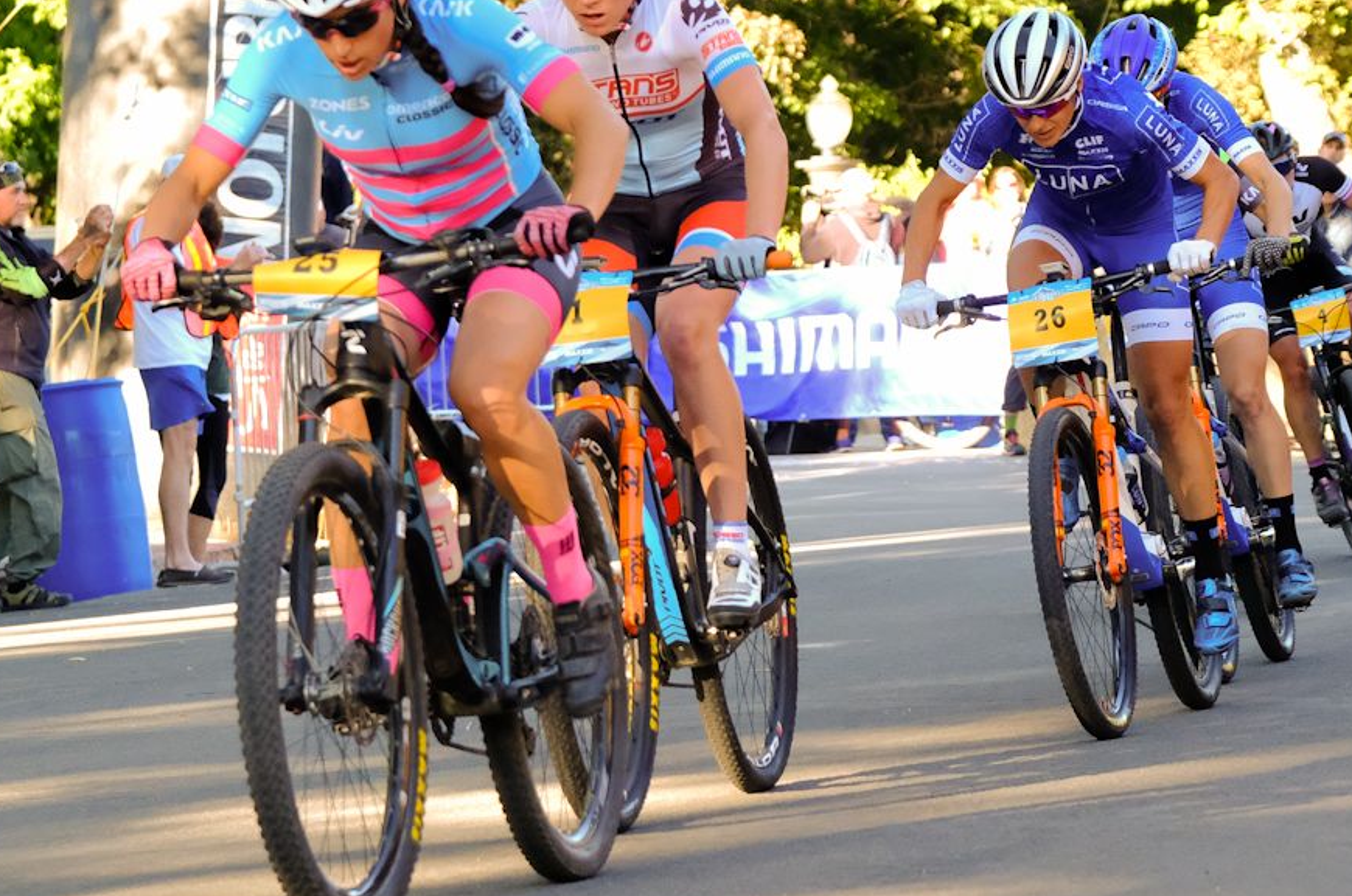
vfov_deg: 10.4
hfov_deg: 15.6
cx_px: 911
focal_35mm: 131
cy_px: 388
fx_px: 4912
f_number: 4
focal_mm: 63.4
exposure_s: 1/1600
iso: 3200
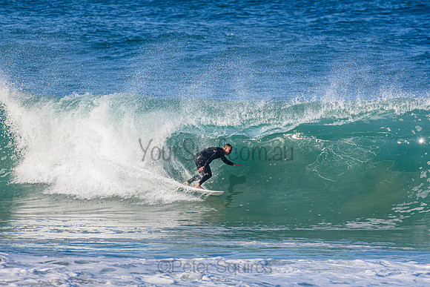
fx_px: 8960
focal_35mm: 750
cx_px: 215
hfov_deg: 2.7
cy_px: 144
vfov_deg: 1.8
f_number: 5.6
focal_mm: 500
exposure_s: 1/2000
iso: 400
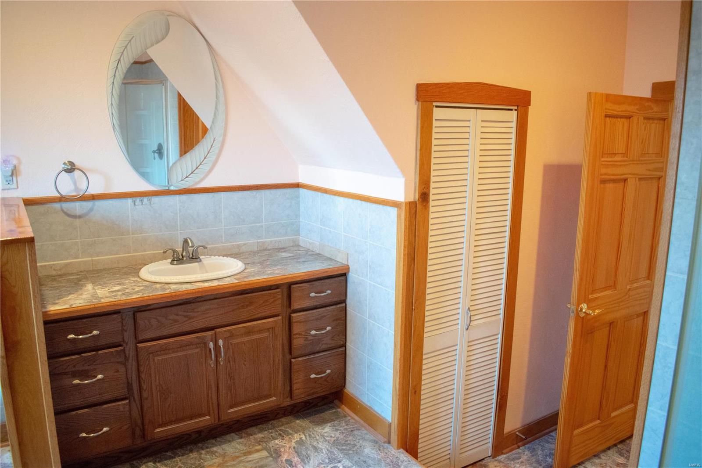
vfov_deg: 36.9
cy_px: 234
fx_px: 702
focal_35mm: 36
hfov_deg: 53.1
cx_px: 351
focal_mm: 24
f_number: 4
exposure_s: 1/60
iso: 200
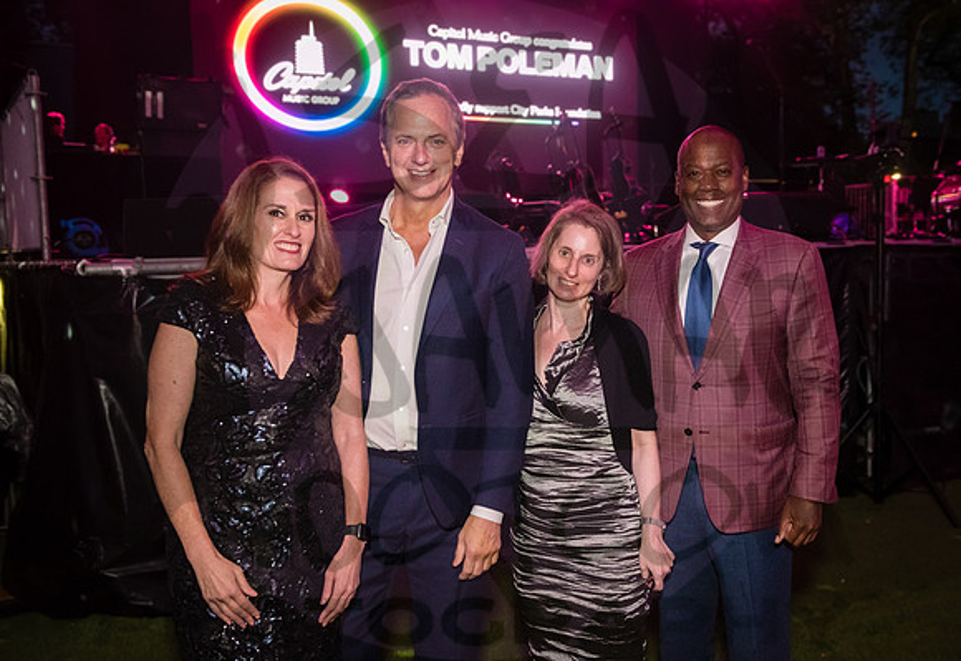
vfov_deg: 35.9
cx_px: 510
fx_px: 1019
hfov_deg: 50.5
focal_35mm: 38
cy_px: 348
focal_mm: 34
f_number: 3.5
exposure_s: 1/200
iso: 8000
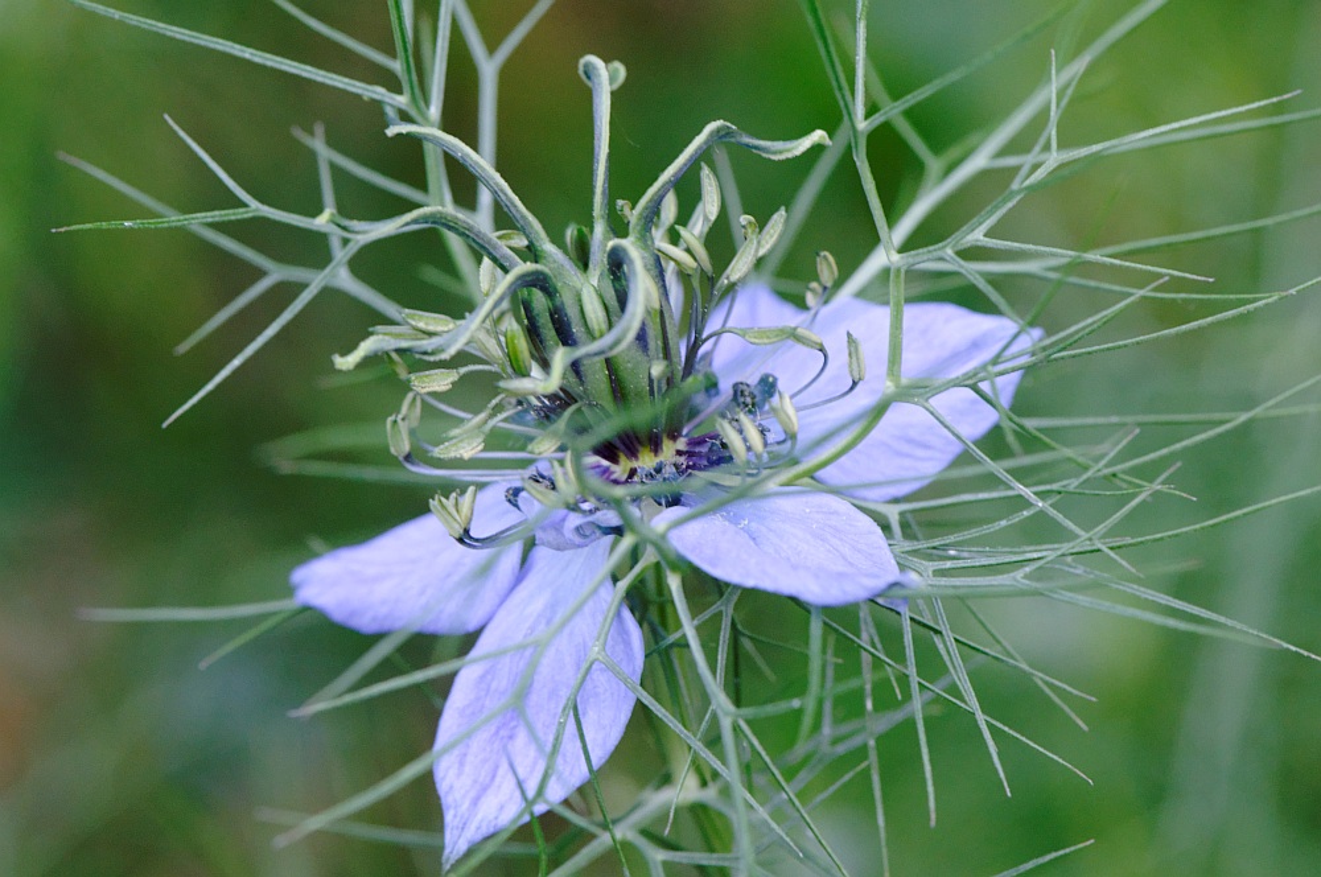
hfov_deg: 16.1
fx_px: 4672
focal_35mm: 128
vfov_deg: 10.7
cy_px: 438
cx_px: 660
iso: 1600
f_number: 11
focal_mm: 85
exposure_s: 1/30
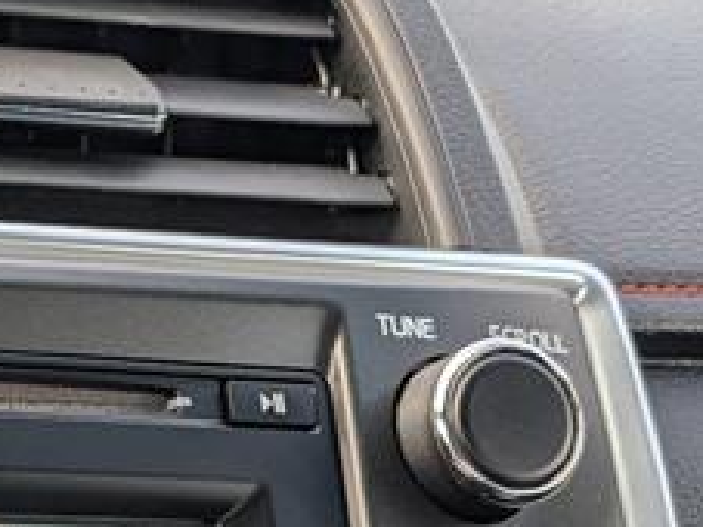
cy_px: 583
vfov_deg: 10.6
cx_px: -170
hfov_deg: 13.8
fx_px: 2801
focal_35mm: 138
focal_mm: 6.9
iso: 36
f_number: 1.68
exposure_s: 1/167
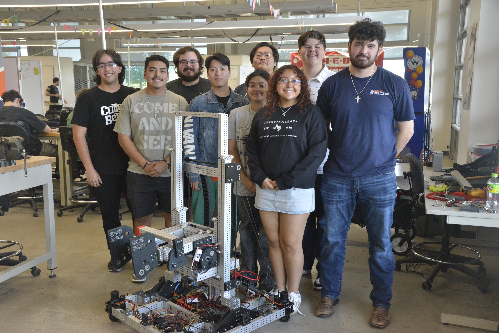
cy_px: 166
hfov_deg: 50.7
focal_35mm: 38
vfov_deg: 35.1
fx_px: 527
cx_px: 250
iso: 4000
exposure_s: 1/160
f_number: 8
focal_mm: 38
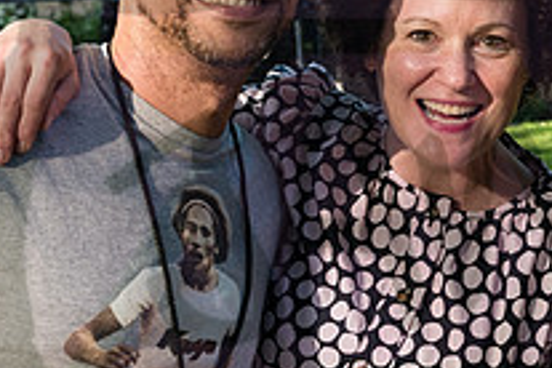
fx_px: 1702
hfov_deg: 18.2
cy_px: 217
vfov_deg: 12.3
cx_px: 486
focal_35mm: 111
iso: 800
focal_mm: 32
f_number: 4
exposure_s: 1/640
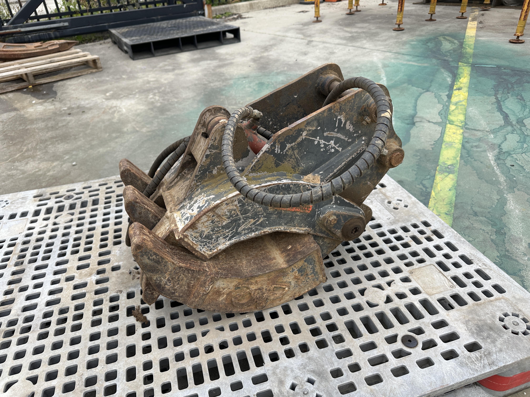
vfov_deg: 56.8
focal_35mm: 24
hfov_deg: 71.6
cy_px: 198
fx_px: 367
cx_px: 265
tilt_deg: -30.4
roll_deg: +4.8
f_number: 1.78
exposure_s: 1/756
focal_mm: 6.86
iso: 80
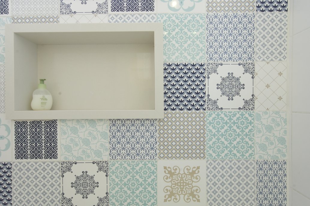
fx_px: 155
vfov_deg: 67.4
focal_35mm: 18
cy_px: 103
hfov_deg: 90.0
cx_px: 155
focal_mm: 12
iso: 100
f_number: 22
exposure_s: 5
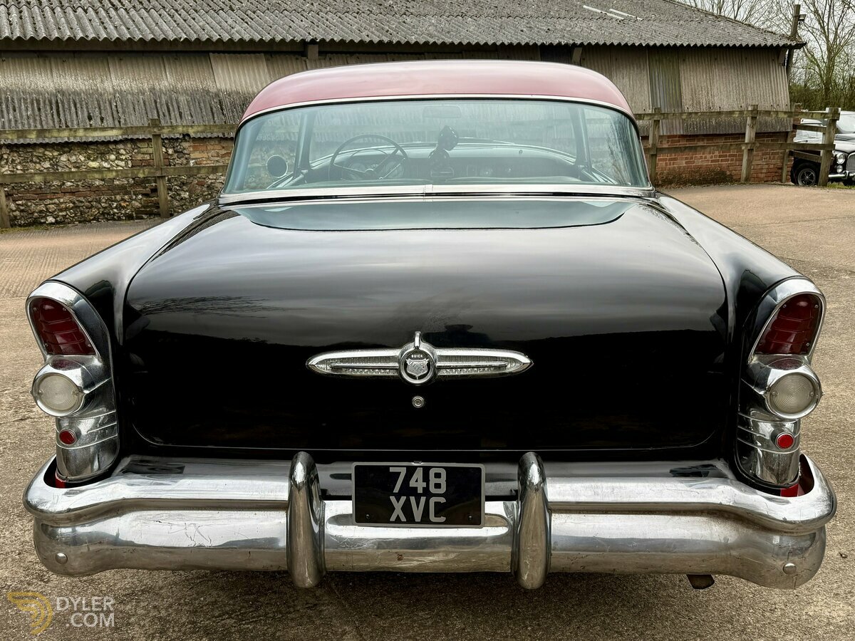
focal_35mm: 24
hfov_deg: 71.6
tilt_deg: -17.9
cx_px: 428
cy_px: 320
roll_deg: +1.8
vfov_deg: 56.8
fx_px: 593
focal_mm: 6.76
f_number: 1.78
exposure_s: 1/539
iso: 80
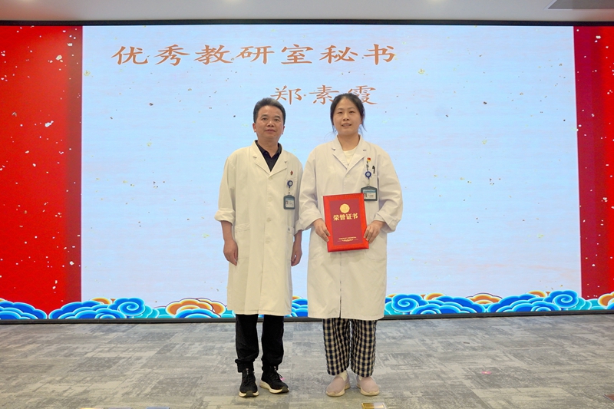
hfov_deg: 61.3
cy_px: 204
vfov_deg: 43.1
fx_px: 518
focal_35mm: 30
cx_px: 307
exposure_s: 1/160
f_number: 4
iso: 1000
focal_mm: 30.4
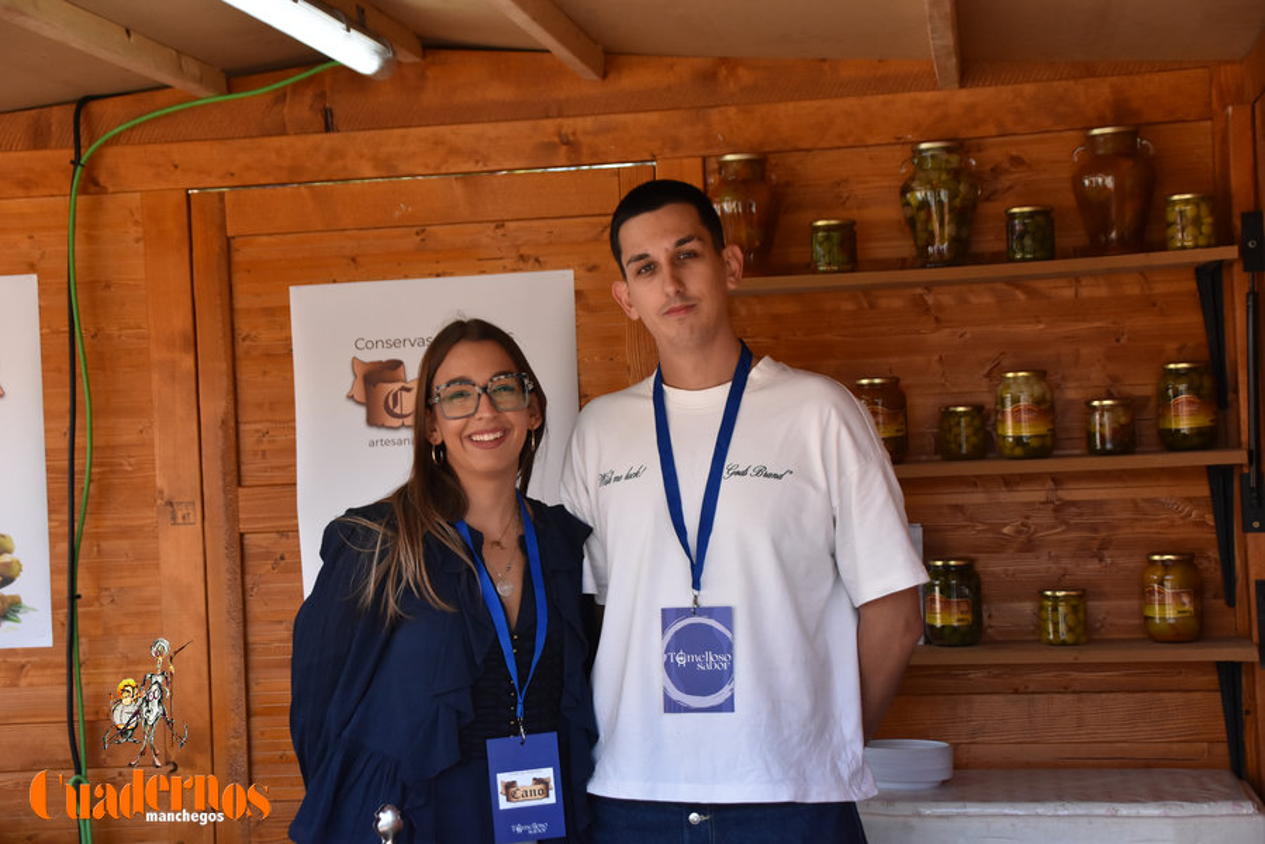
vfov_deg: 20.6
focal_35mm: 66
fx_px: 2320
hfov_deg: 30.5
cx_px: 632
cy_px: 422
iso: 1400
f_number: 4.8
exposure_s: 1/1000
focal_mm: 44
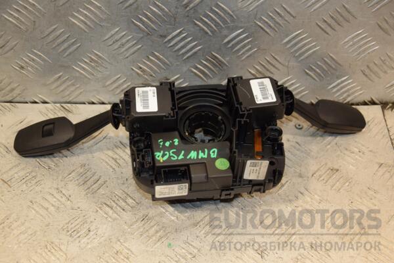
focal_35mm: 68
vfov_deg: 20.2
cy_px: 132
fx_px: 739
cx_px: 197
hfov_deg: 29.9
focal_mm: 45
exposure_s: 1/160
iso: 800
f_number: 4.8
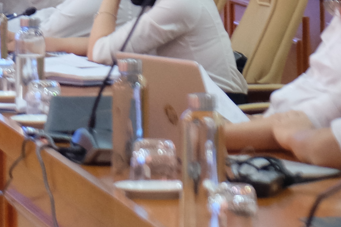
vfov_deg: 4.1
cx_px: -441
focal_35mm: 334
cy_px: -38
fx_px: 3163
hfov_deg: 5.9
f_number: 4.7
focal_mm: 46.6
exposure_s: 1/100
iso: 1600
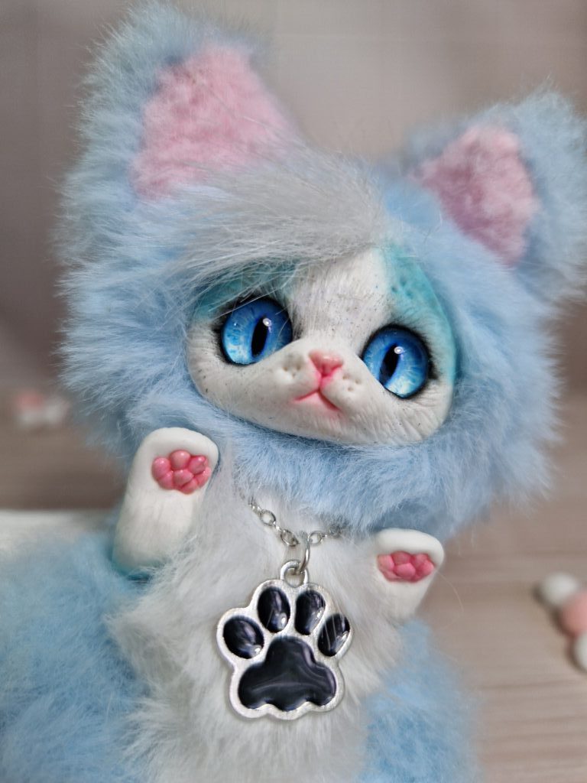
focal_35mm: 23
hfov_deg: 58.9
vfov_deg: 73.9
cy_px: 392
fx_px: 520
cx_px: 294
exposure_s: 1/180
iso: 50
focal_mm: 5.4
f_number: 1.8
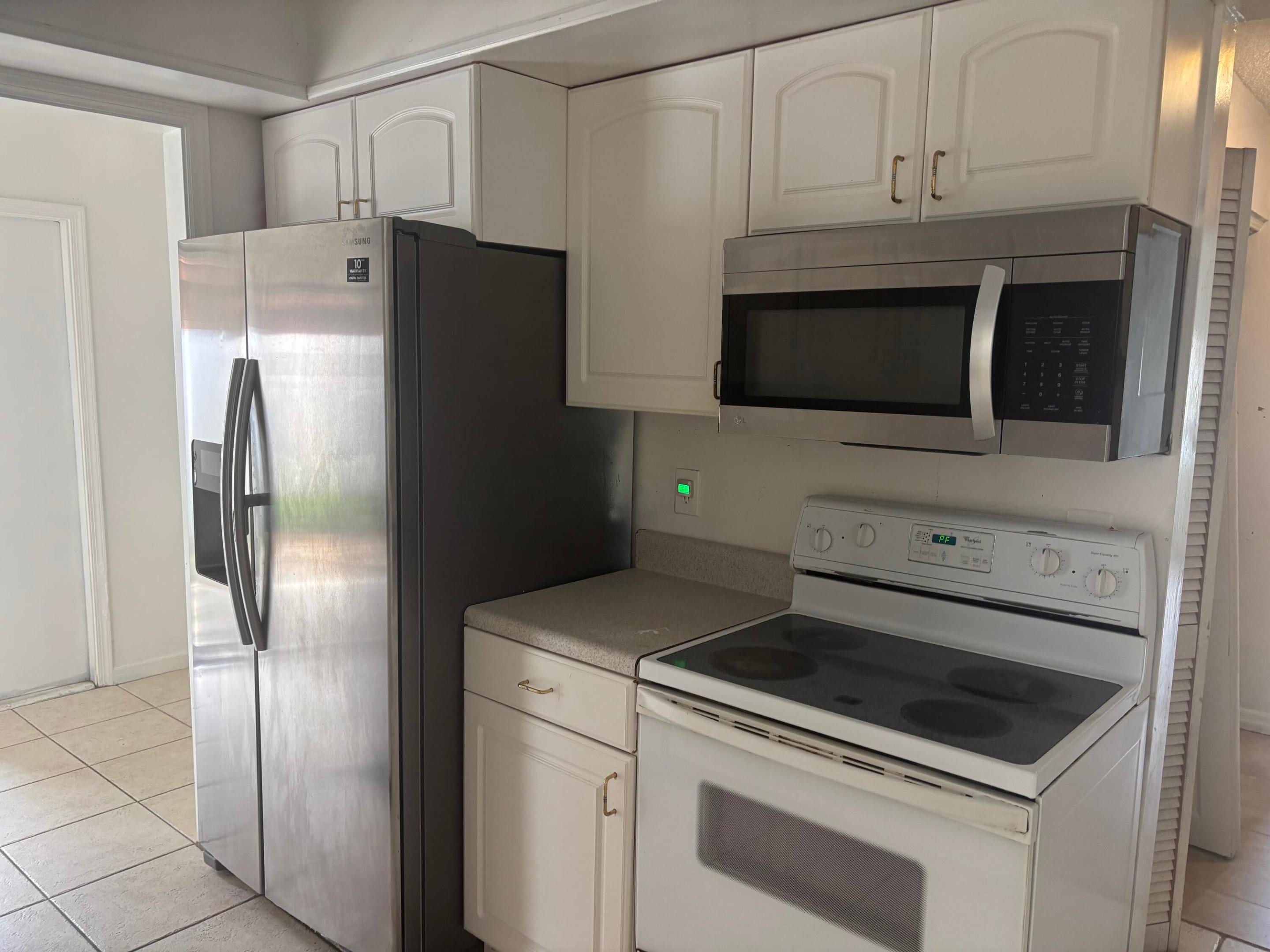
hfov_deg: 67.3
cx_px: 635
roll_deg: -1.2
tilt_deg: -7.6
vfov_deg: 53.1
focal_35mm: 26
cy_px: 476
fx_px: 954
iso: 160
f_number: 1.6
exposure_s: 1/60
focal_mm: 5.96
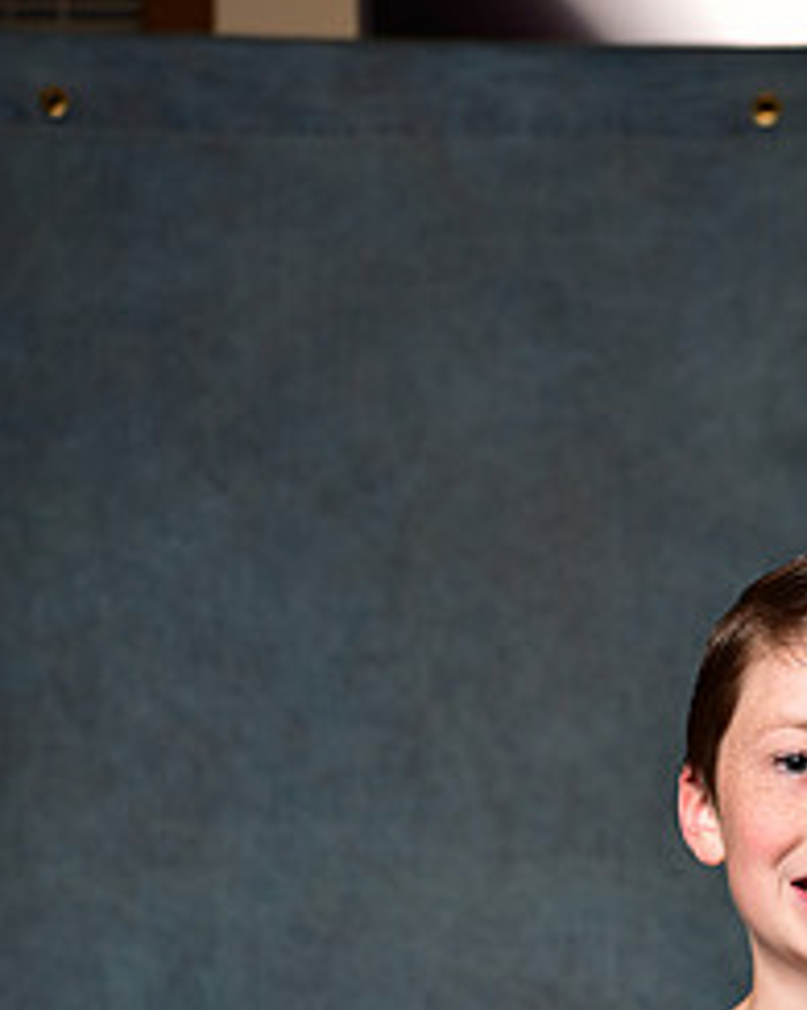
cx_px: 797
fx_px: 4660
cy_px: 1184
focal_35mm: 156
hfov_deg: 9.8
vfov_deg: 12.1
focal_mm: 70
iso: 100
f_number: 5
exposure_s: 1/200
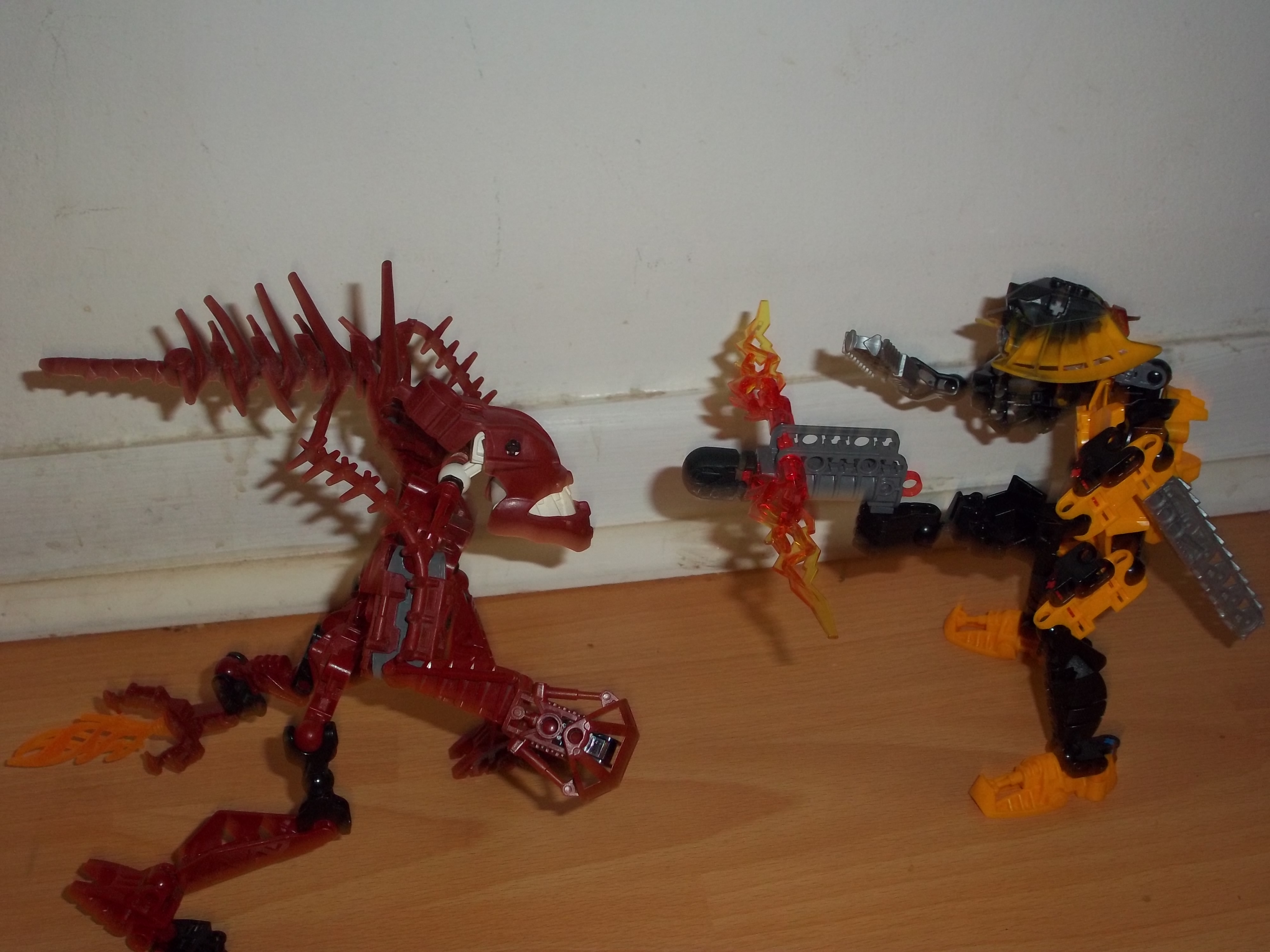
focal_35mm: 46
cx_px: 635
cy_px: 476
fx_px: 1688
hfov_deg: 41.2
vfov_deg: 31.5
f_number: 3.5
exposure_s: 1/40
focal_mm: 8.2
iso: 160
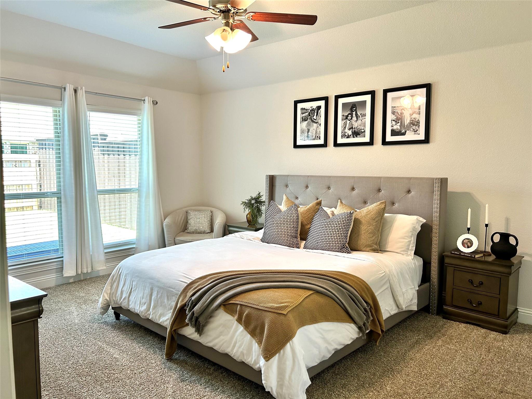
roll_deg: -0.2
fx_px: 400
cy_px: 200
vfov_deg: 53.1
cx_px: 266
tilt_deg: -5.2
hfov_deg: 67.3
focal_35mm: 26
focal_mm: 5.7
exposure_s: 1/120
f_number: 1.5
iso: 100
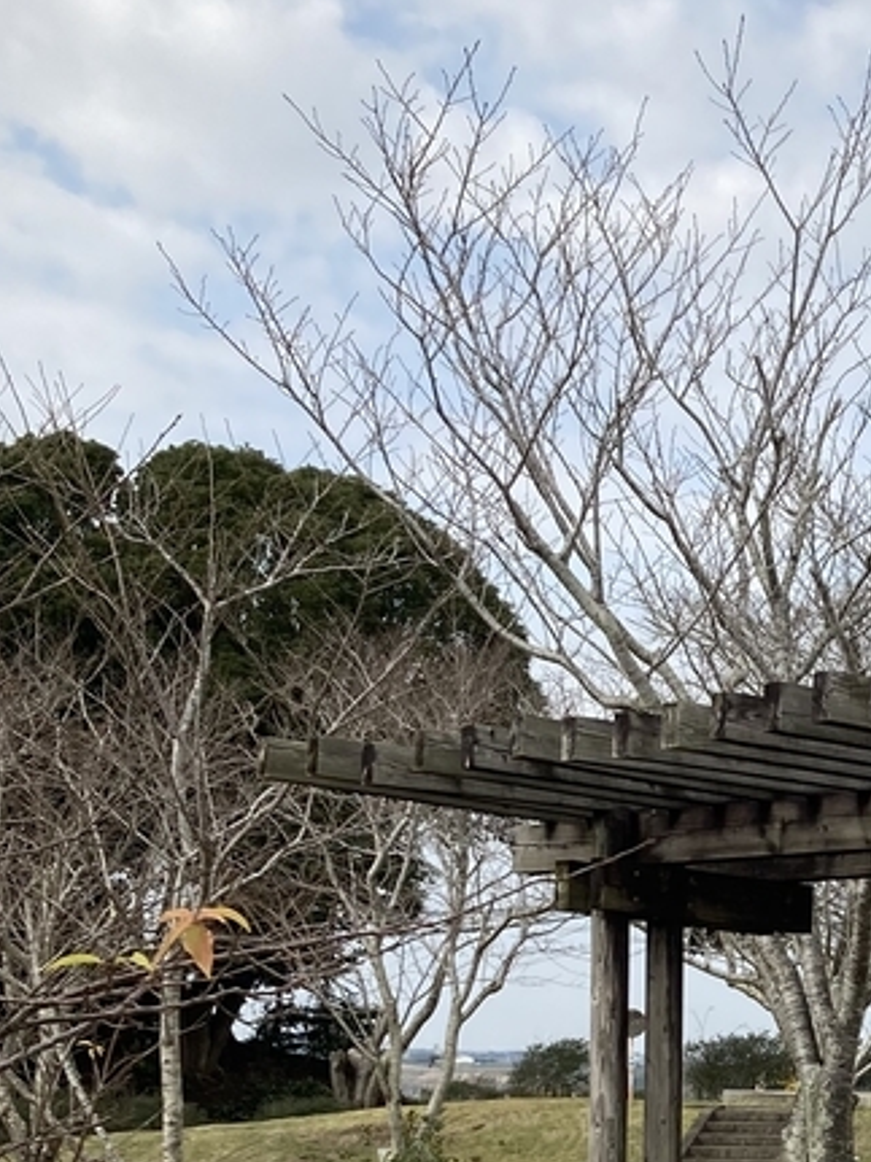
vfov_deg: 24.0
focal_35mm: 78
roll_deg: -2.0
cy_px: 1138
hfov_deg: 17.8
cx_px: 1108
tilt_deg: -2.0
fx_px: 2618
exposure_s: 1/1372
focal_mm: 3.99
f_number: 1.8
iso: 20
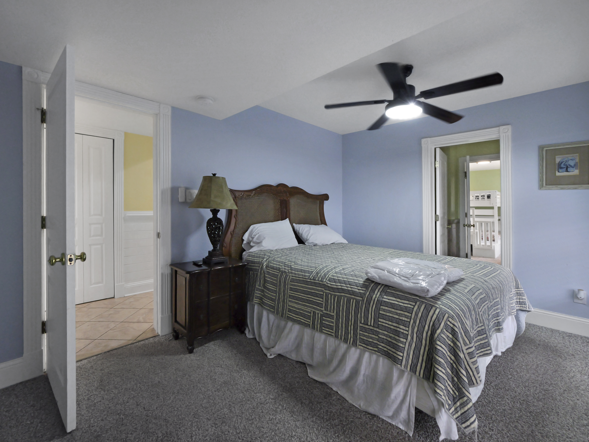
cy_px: 221
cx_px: 294
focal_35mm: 14
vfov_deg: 85.7
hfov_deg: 102.0
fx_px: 238
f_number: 3.2
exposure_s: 1/125
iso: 800
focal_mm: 7
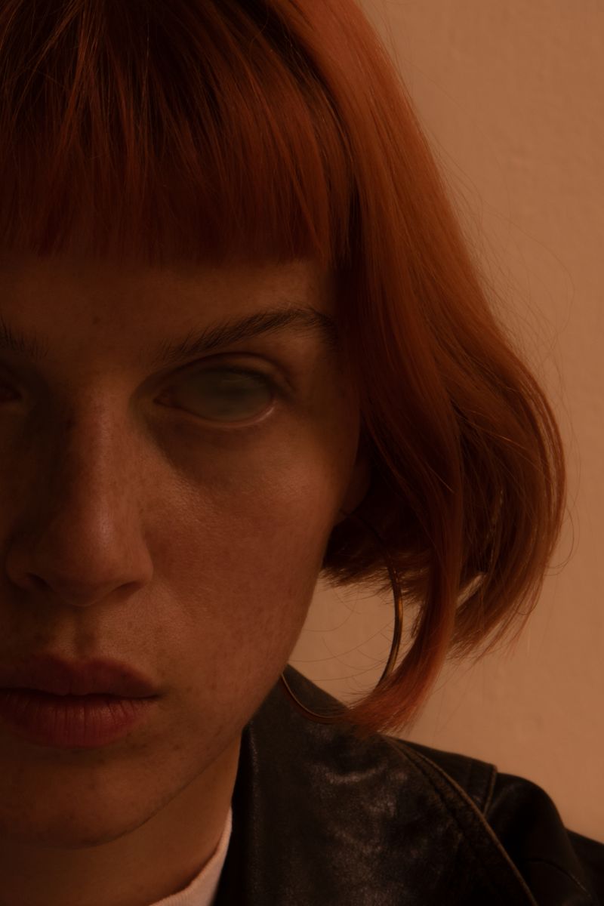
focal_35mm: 85
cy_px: 453
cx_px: 302
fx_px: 2139
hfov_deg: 16.1
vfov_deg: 23.9
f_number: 18
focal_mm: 85
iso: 250
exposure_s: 1/6
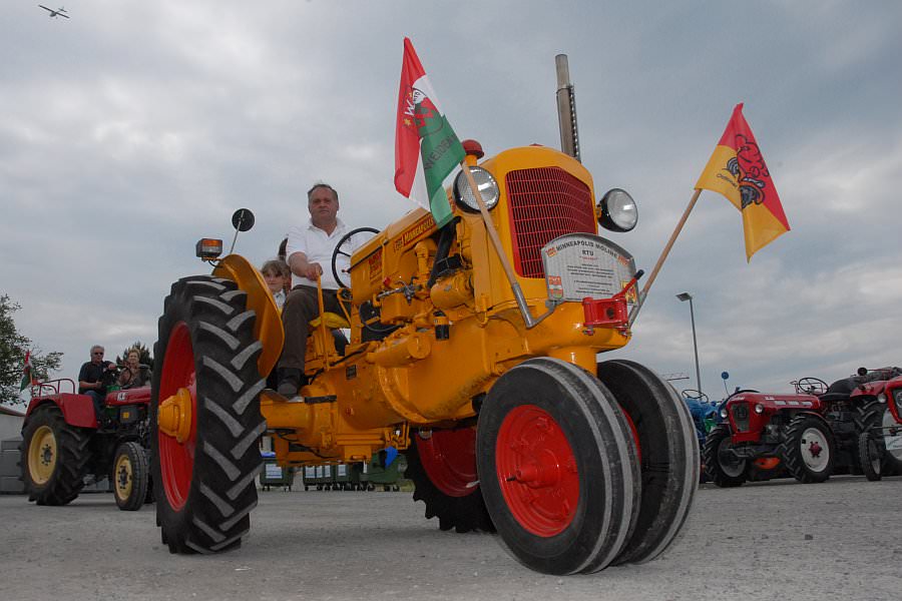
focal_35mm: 27
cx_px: 451
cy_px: 300
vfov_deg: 47.9
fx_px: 676
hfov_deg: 67.4
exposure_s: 1/250
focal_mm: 18
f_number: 18
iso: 400
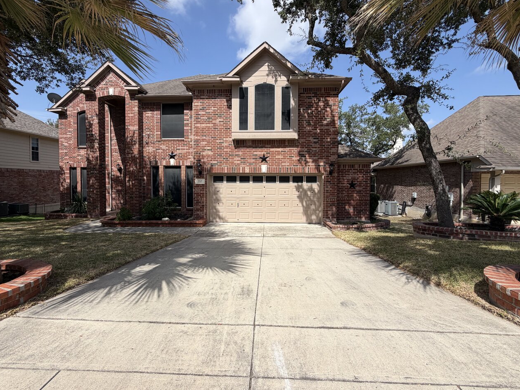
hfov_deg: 94.5
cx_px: 254
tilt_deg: -2.3
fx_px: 240
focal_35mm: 16
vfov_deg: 78.1
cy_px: 186
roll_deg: +0.6
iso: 20
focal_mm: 2.22
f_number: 2.2
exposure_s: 1/864
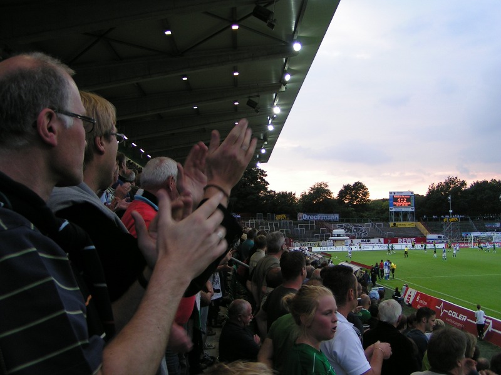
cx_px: 250
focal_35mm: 38
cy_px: 188
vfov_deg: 37.7
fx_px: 550
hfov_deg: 49.0
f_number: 3.5
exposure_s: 1/60
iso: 50
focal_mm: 5.8
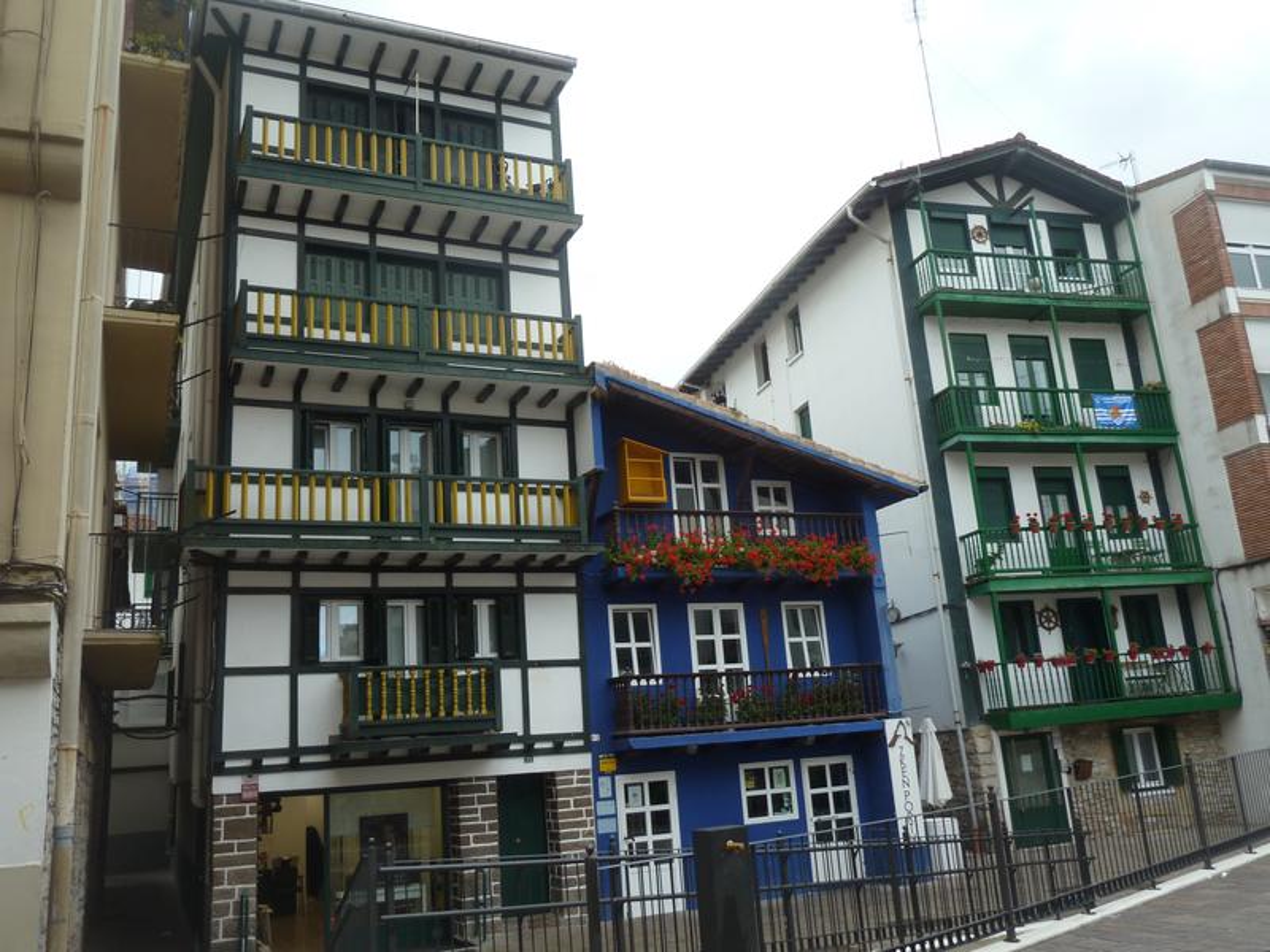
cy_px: 476
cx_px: 635
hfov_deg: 60.0
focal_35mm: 30
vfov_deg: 46.8
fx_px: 1101
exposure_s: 1/125
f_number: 3.4
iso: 80
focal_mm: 5
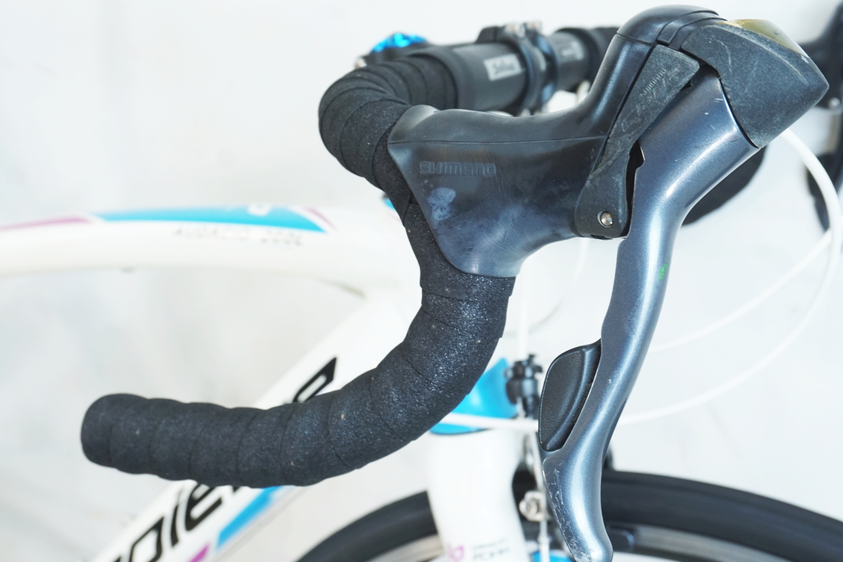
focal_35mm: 52
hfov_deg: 38.5
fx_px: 1208
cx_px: 444
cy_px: 282
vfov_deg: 26.2
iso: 640
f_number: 6.3
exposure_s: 1/40
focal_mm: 29
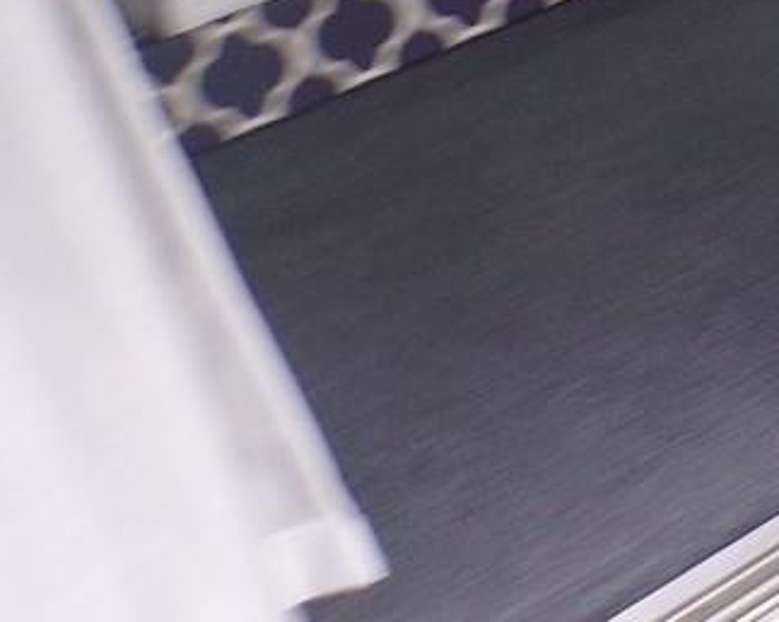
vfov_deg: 12.1
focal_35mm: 116
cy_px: -516
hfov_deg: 13.0
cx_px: 1802
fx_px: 2673
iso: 96
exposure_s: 1/34
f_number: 4.3
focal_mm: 4.3
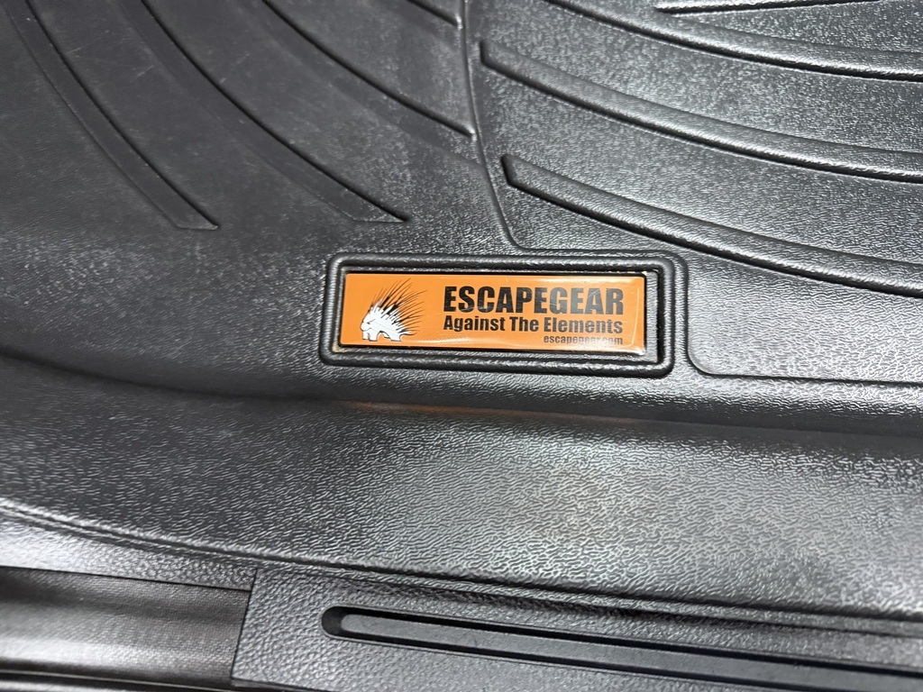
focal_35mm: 24
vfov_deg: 56.8
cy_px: 346
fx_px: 640
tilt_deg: -65.9
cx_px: 462
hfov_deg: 71.6
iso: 640
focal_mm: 6.76
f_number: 1.78
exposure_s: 1/33
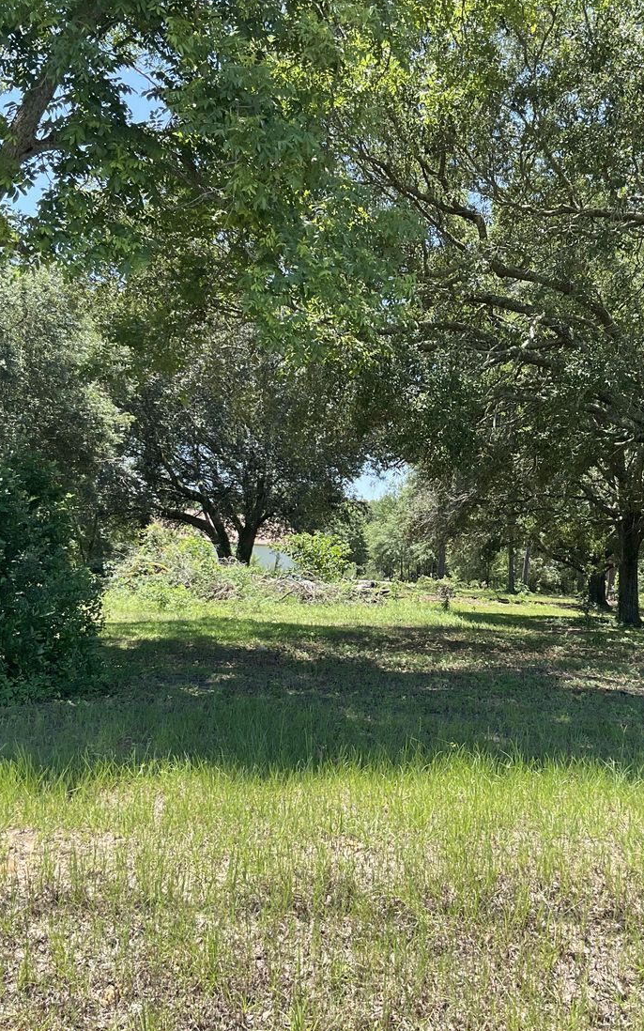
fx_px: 1180
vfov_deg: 47.2
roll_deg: -4.6
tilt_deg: +2.2
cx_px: 415
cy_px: 505
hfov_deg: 30.4
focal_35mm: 42
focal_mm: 3
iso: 16
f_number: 1.8
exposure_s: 1/454
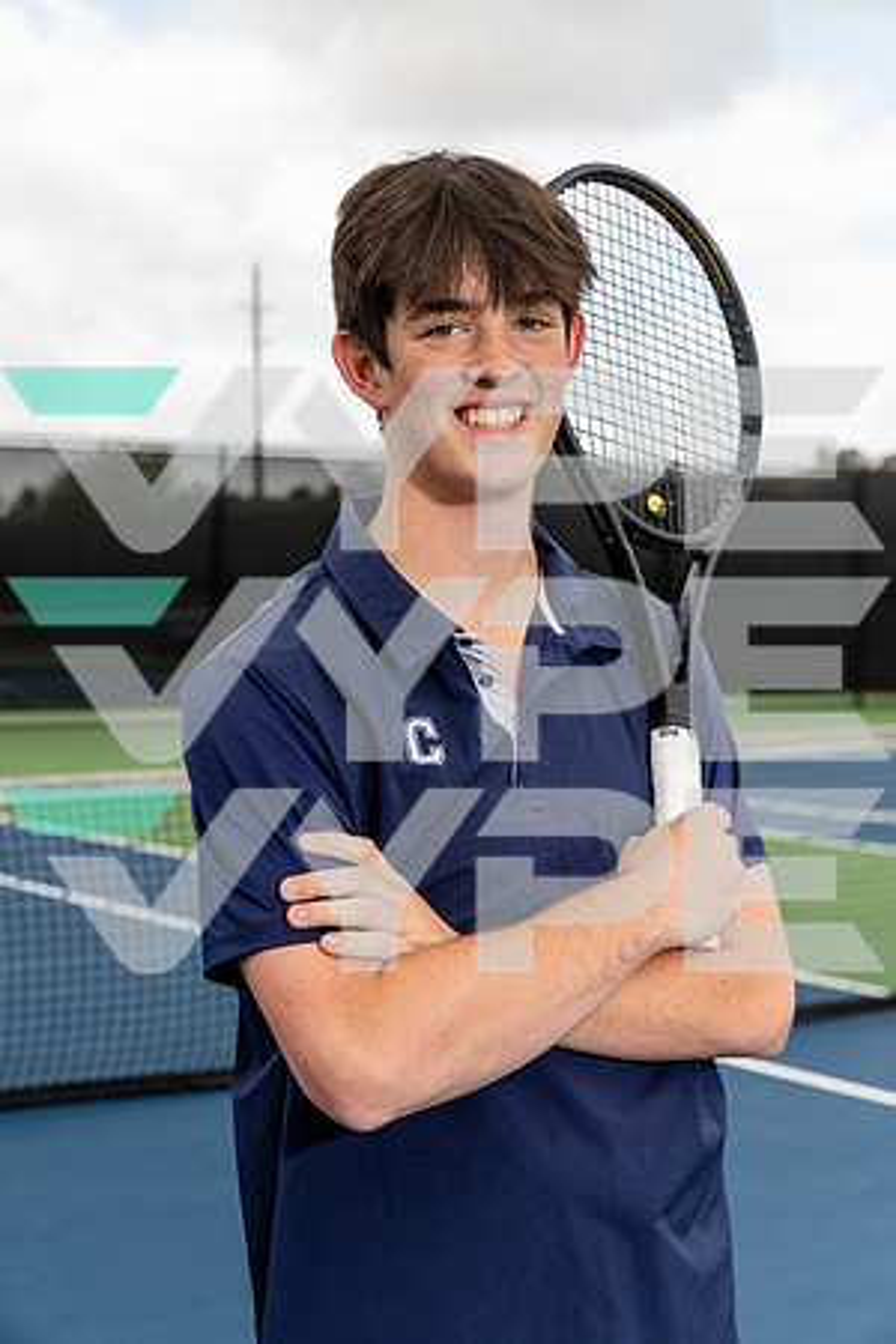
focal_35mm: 70
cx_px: 448
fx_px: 2613
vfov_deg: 28.8
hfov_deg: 19.5
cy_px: 672
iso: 100
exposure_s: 1/250
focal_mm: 70
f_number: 5.6
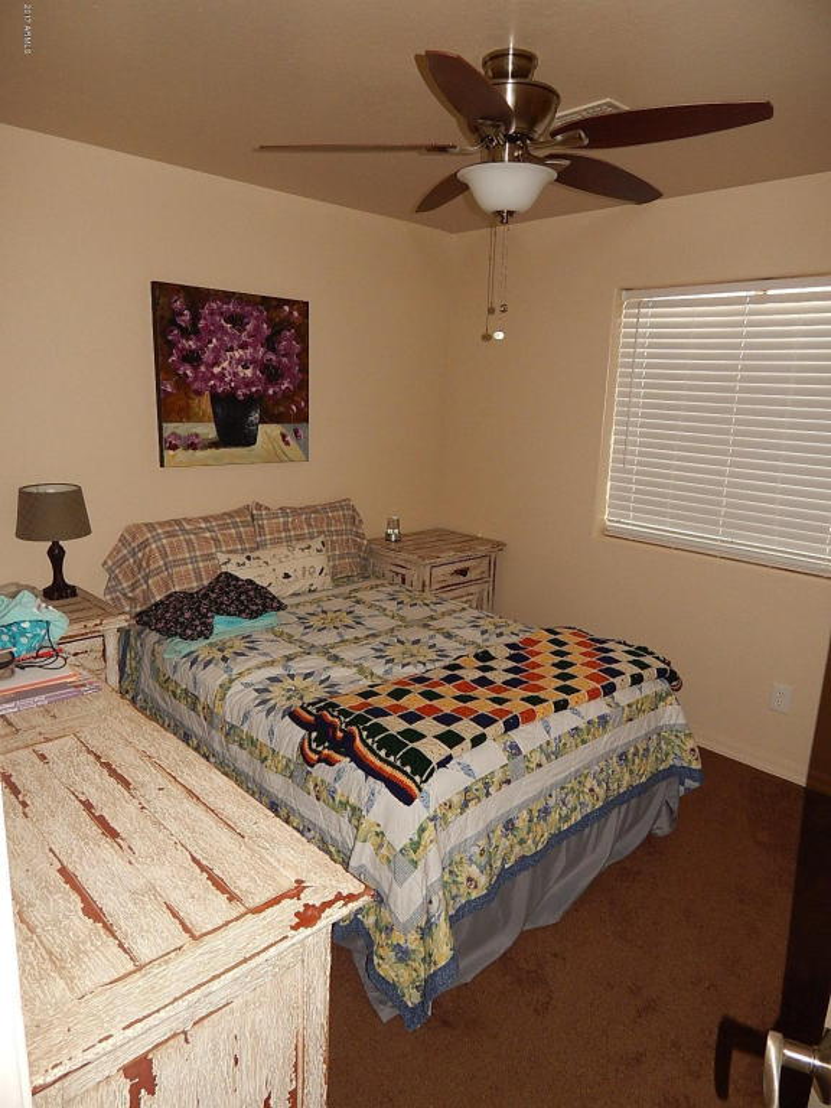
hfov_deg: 58.9
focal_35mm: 23
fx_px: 736
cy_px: 554
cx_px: 416
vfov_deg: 73.9
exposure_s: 1/30
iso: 200
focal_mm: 4
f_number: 3
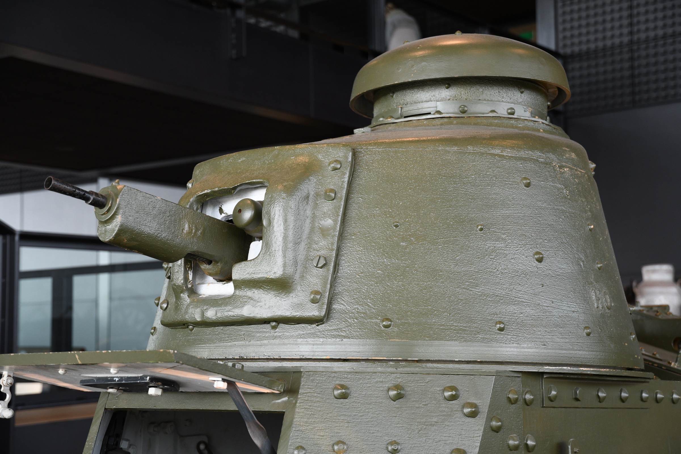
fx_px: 1078
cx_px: 340
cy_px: 227
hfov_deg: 35.1
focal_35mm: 57
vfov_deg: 23.8
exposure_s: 1/50
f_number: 3.3
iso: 400
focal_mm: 38
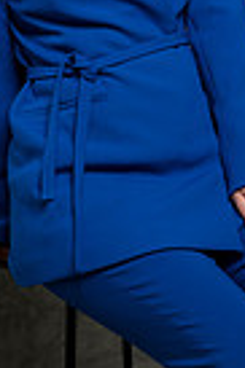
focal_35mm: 181
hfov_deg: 7.6
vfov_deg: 11.4
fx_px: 1852
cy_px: 158
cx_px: 124
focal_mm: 55
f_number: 4
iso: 125
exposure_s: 1/160
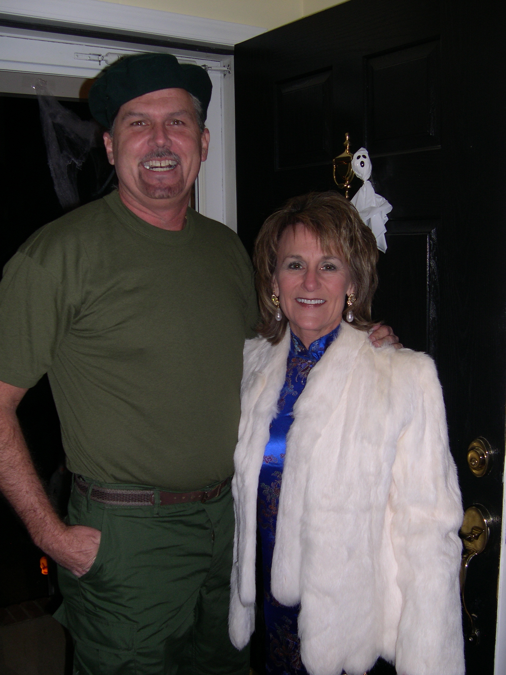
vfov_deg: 49.0
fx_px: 741
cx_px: 253
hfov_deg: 37.7
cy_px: 338
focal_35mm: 38
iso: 100
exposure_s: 1/60
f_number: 2.8
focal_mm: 8
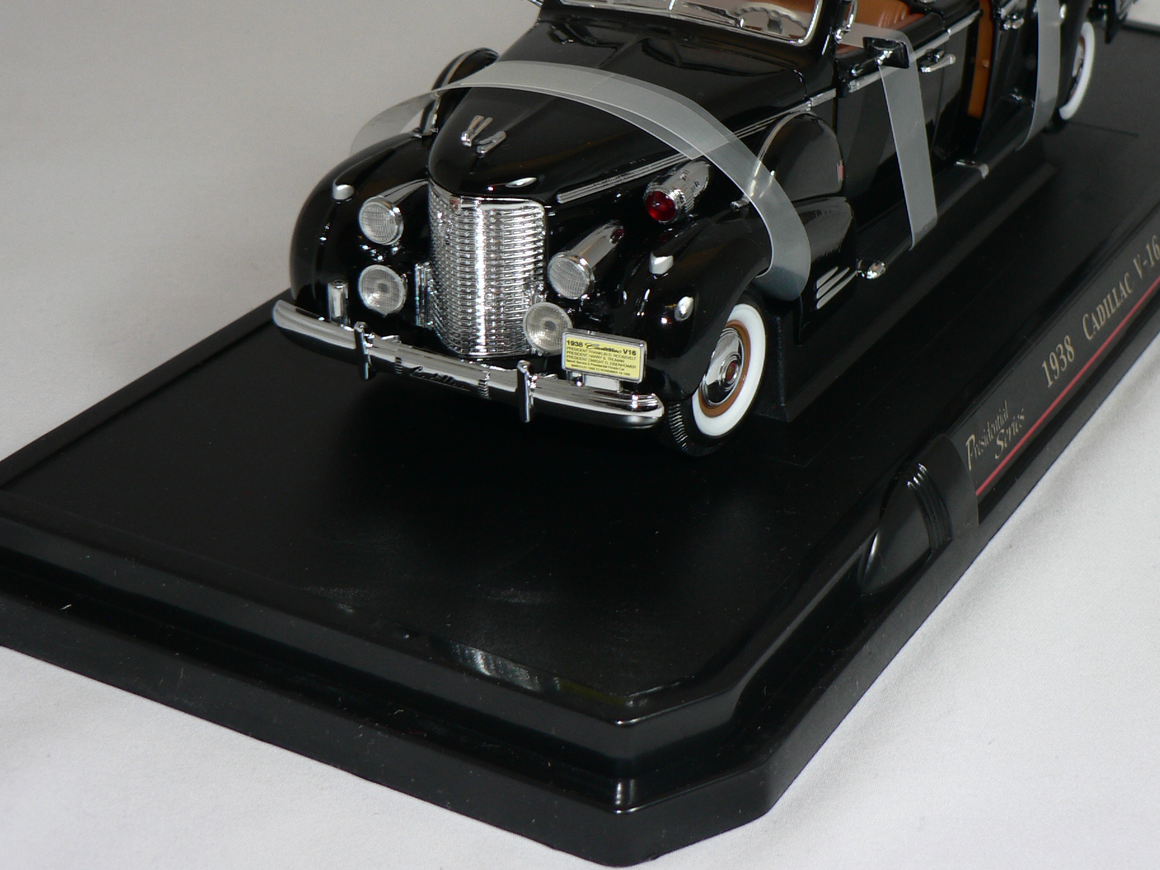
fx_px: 2446
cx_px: 694
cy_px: 265
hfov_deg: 26.6
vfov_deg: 20.1
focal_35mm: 73
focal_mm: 8.7
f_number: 2.8
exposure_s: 1/60
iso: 80
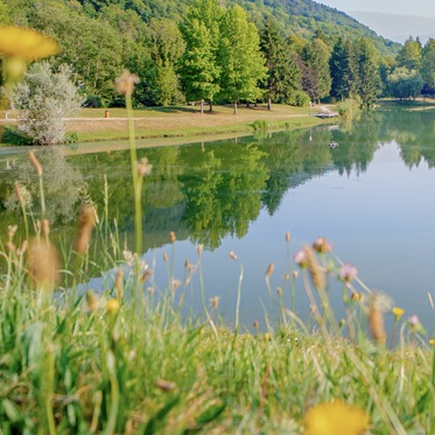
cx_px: 380
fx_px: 583
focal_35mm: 41
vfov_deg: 39.9
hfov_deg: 38.5
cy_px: 114
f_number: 3.5
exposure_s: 1/640
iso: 250
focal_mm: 18
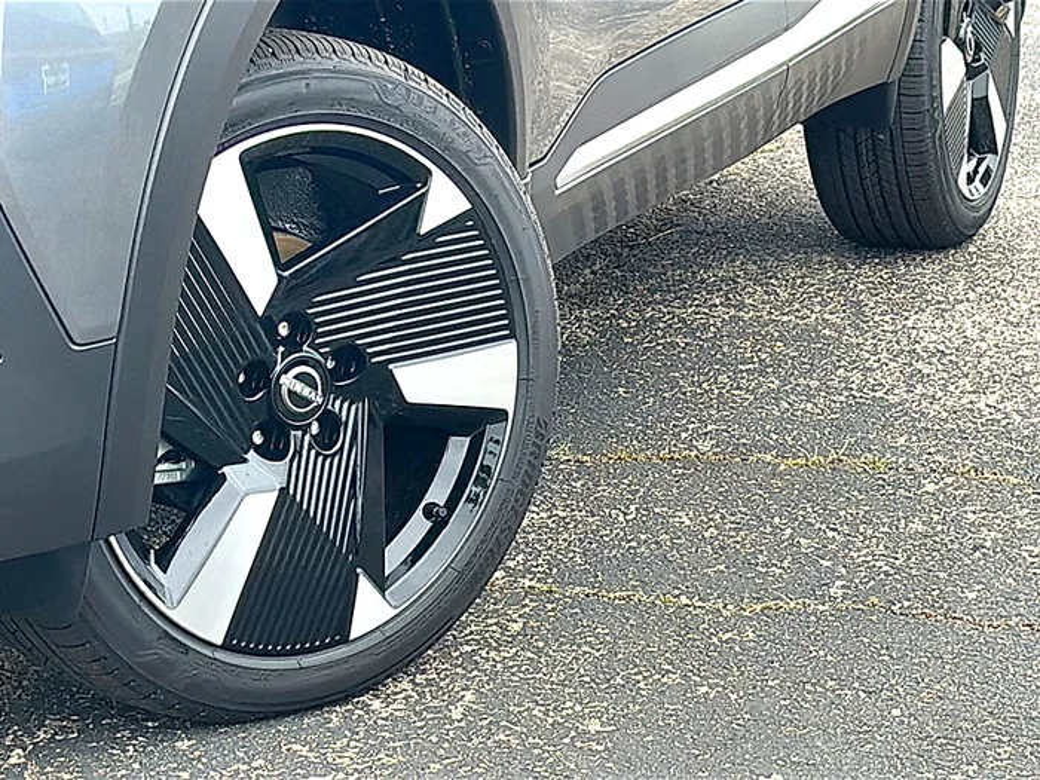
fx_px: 3004
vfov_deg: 14.8
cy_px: 390
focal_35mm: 100
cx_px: 520
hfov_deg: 19.6
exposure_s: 1/414
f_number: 1.78
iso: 80
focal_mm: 6.86
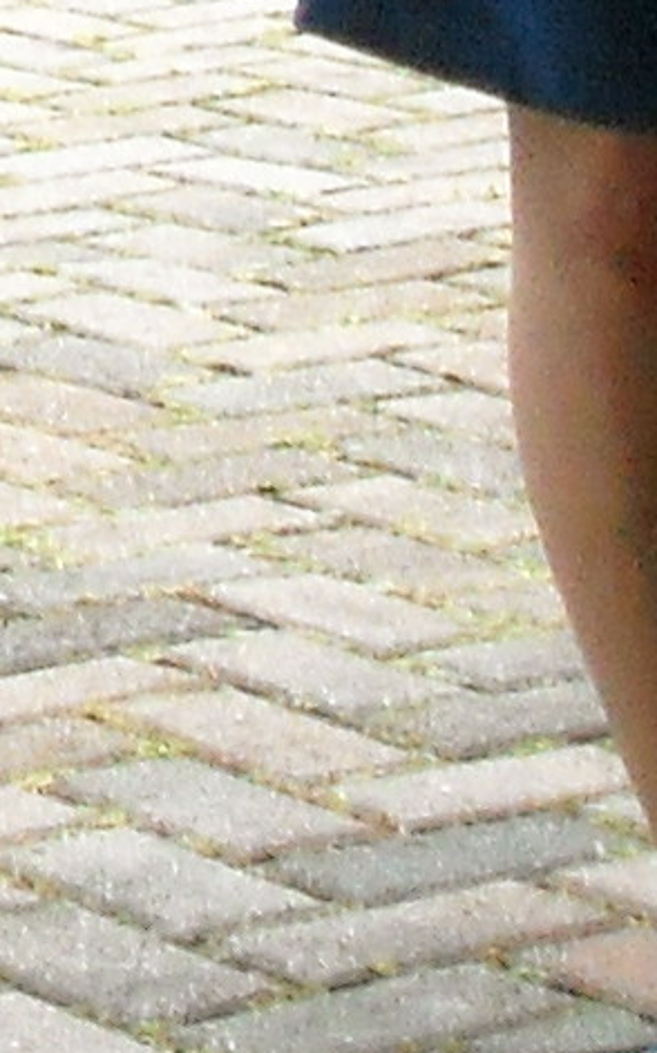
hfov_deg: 4.5
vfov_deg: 7.5
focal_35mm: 257
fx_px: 7369
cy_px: -1652
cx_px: -2400
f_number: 2.8
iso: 417
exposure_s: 1/176
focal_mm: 5.7
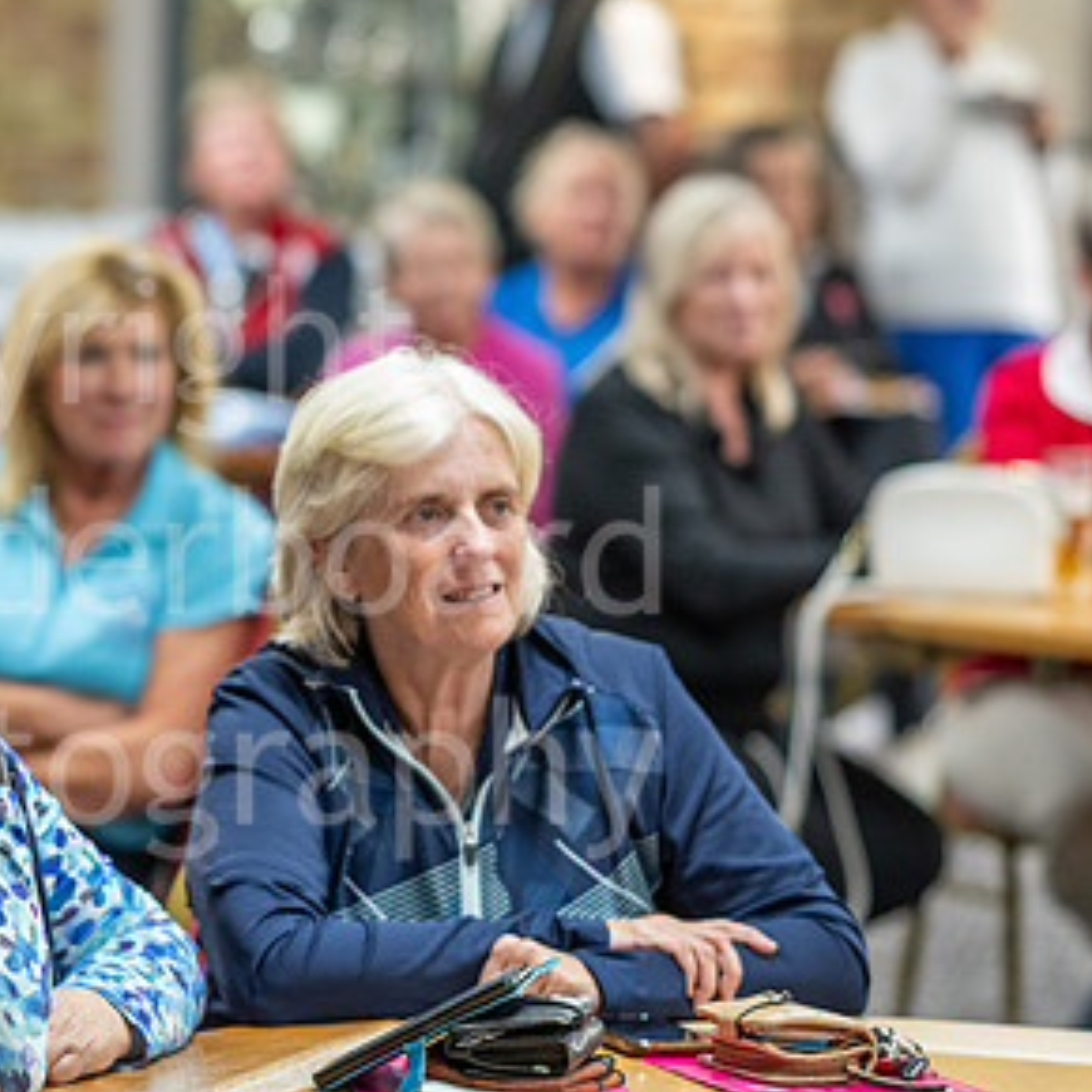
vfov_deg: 7.6
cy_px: 539
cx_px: 111
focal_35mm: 230
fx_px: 8209
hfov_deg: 7.6
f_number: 2
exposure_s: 1/160
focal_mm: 85
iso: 500
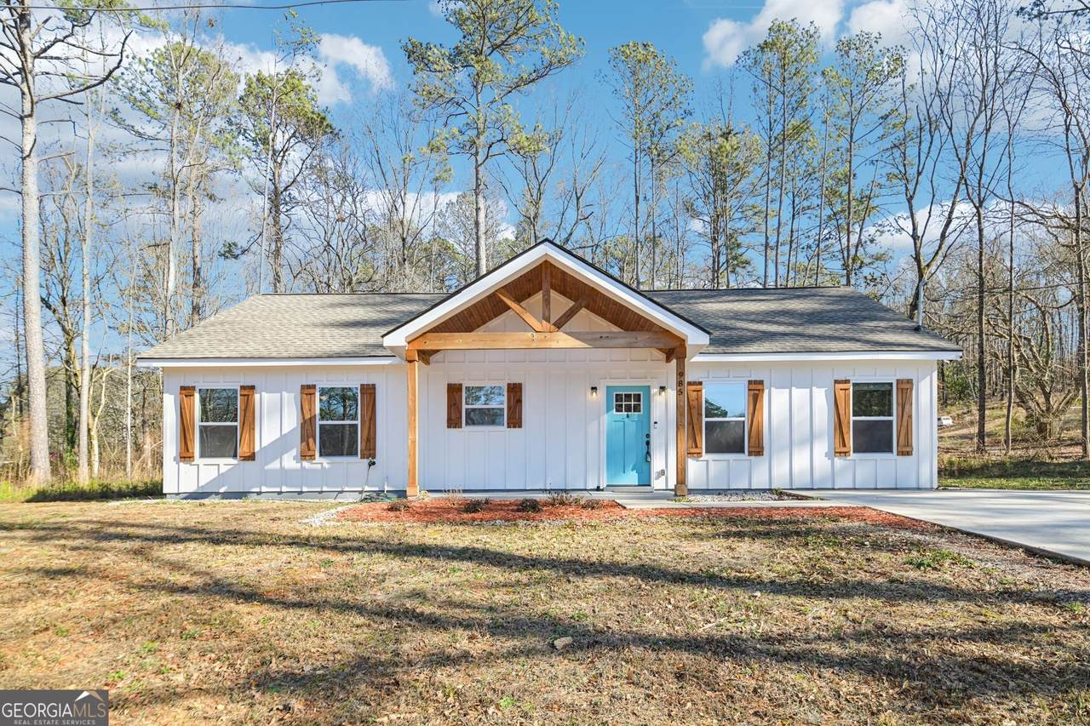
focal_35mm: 18
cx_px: 545
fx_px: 545
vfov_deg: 67.4
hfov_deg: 90.0
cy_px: 363
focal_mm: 18
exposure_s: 1/500
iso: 800
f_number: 8
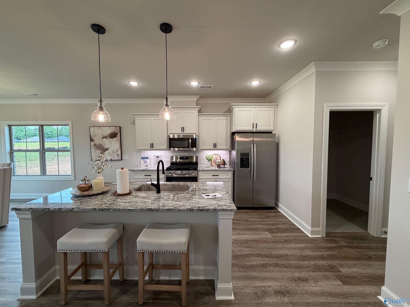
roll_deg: +0.0
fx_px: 166
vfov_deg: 85.7
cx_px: 205
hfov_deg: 102.1
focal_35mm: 14
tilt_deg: -2.9
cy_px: 154
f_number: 2.2
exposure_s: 1/120
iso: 250
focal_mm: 2.22
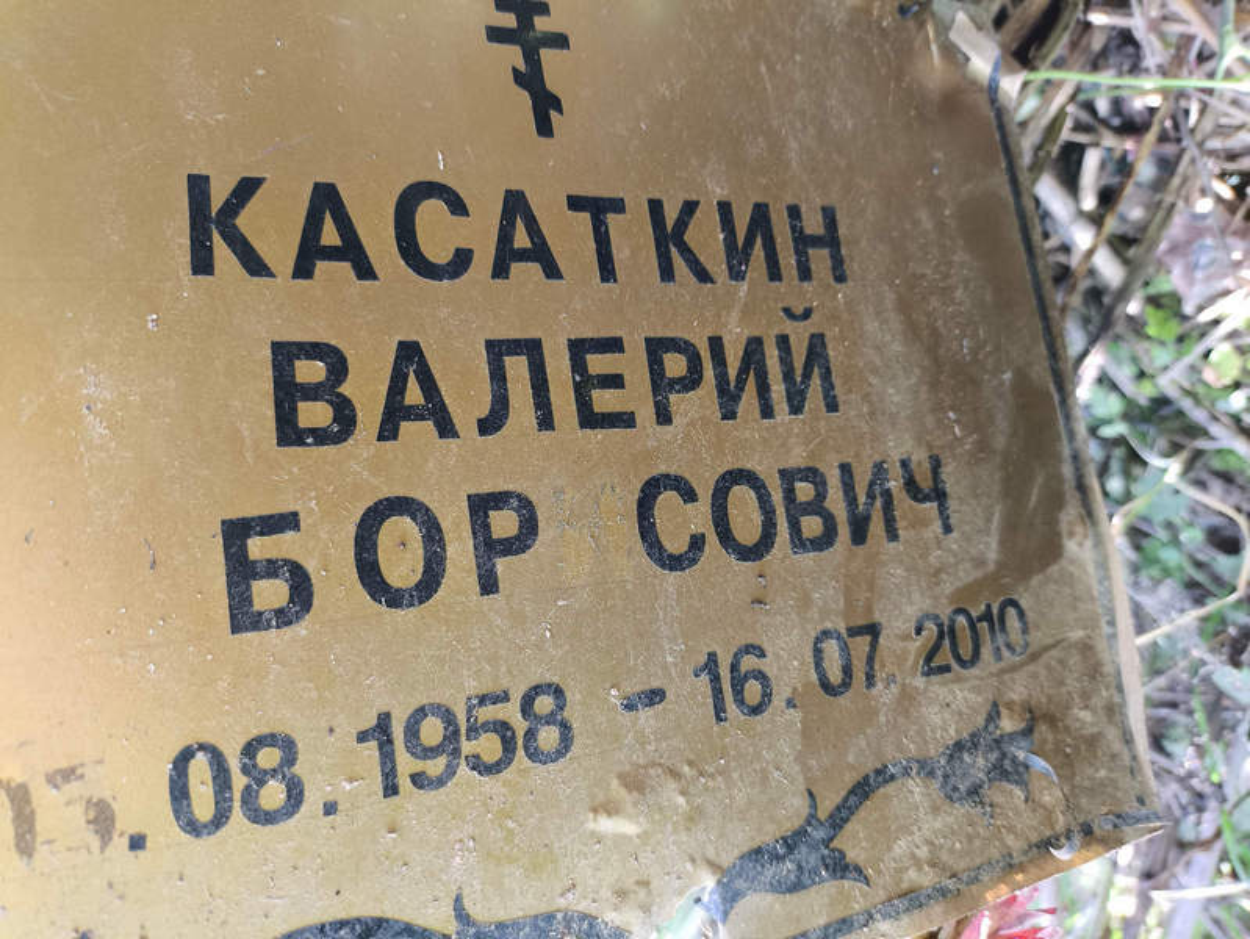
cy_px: 470
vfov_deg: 54.9
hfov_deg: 69.4
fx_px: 903
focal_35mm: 25
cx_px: 625
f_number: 1.7
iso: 250
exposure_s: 1/33.3
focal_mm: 4.71
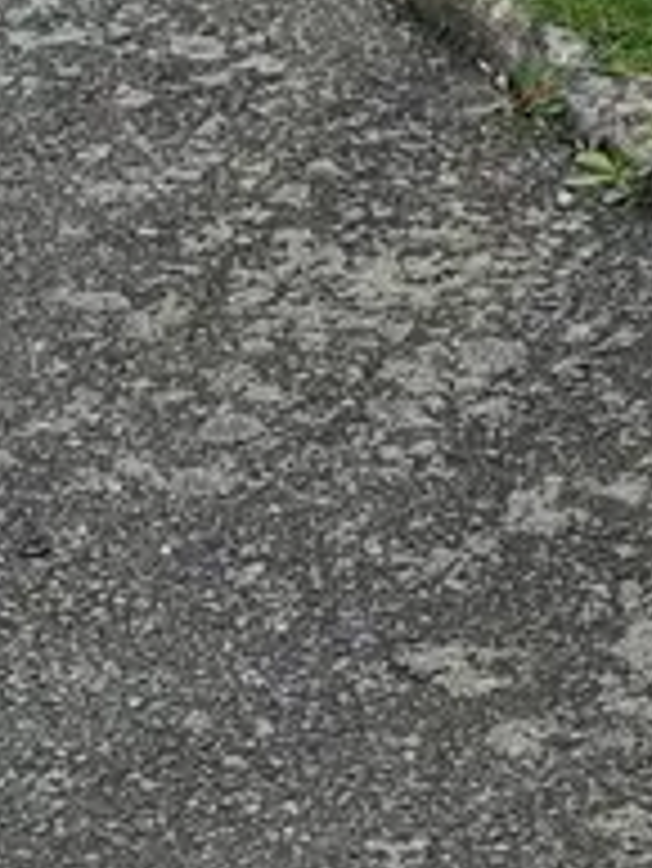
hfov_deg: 8.1
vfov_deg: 10.9
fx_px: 4315
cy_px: -535
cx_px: 1416
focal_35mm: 172
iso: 50
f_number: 1.8
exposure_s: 1/1368
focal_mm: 5.4
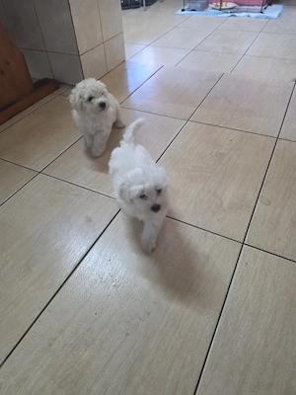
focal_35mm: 23
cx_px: 148
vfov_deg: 73.9
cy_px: 198
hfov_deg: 58.9
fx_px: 262
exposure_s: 1/100
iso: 250
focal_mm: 6.5
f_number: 1.4
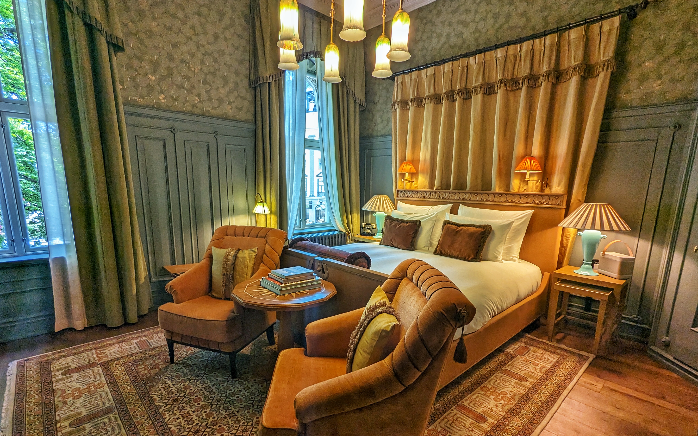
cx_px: 349
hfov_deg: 94.4
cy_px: 252
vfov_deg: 67.6
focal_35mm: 17
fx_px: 323
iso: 45
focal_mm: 2.35
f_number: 2.2
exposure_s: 1/50
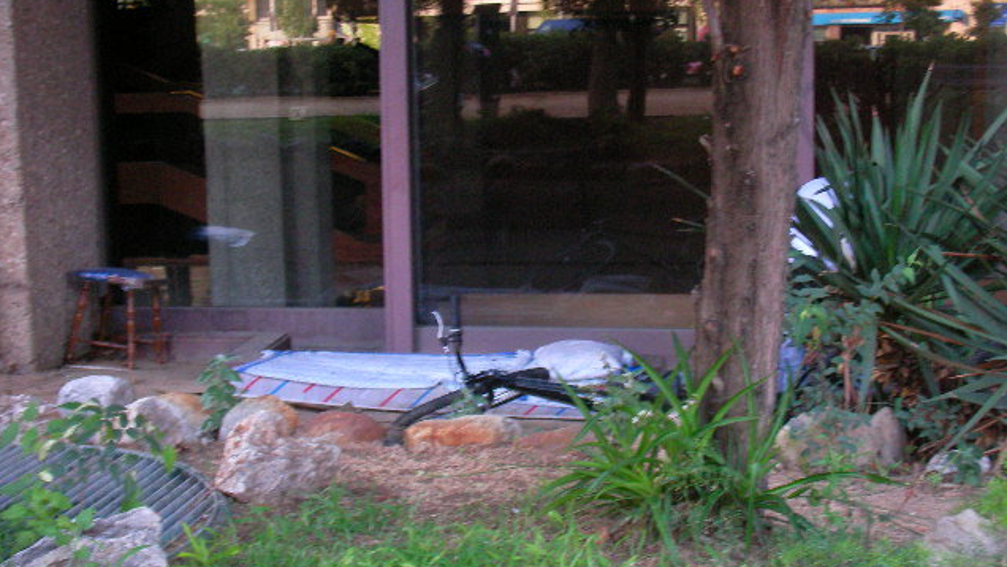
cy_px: 284
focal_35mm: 68
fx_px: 1816
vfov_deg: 17.7
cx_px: 504
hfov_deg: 31.0
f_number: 3.6
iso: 214
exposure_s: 1/39
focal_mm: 9.4
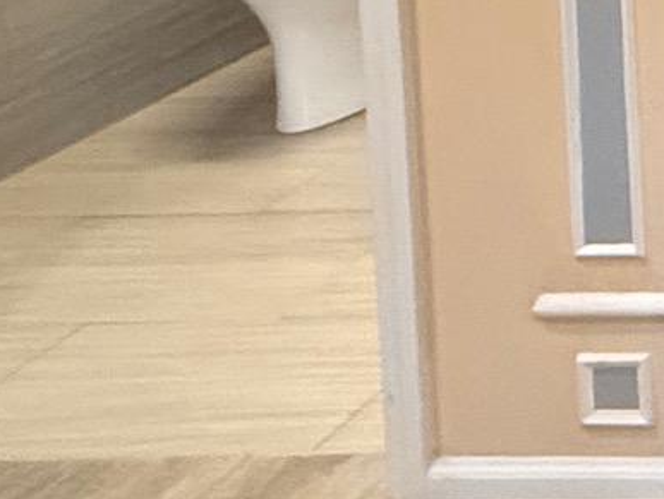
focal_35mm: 74
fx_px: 1421
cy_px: -511
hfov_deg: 15.5
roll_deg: -0.1
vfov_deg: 15.6
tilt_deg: -3.3
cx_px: 1558
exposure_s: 1/60
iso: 500
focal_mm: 2.22
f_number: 2.2
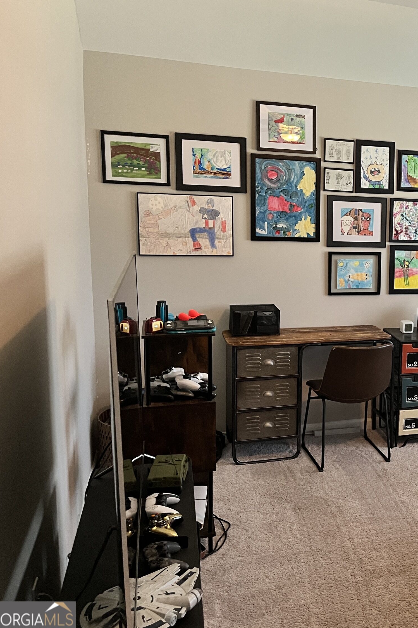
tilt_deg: -9.0
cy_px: 311
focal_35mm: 37
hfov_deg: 33.2
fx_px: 644
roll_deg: -2.2
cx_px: 408
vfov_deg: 51.9
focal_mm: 5.1
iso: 320
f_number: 1.6
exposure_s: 1/60
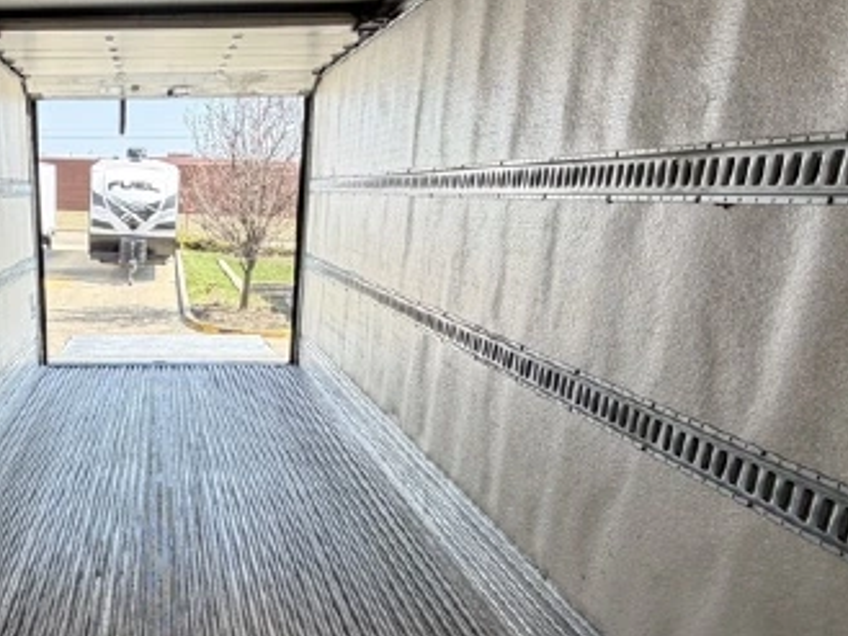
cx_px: 134
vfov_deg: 40.5
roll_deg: -1.7
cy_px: 484
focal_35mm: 34
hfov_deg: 49.7
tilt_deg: -19.4
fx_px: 833
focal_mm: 2.22
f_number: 2.2
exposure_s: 1/224
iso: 40
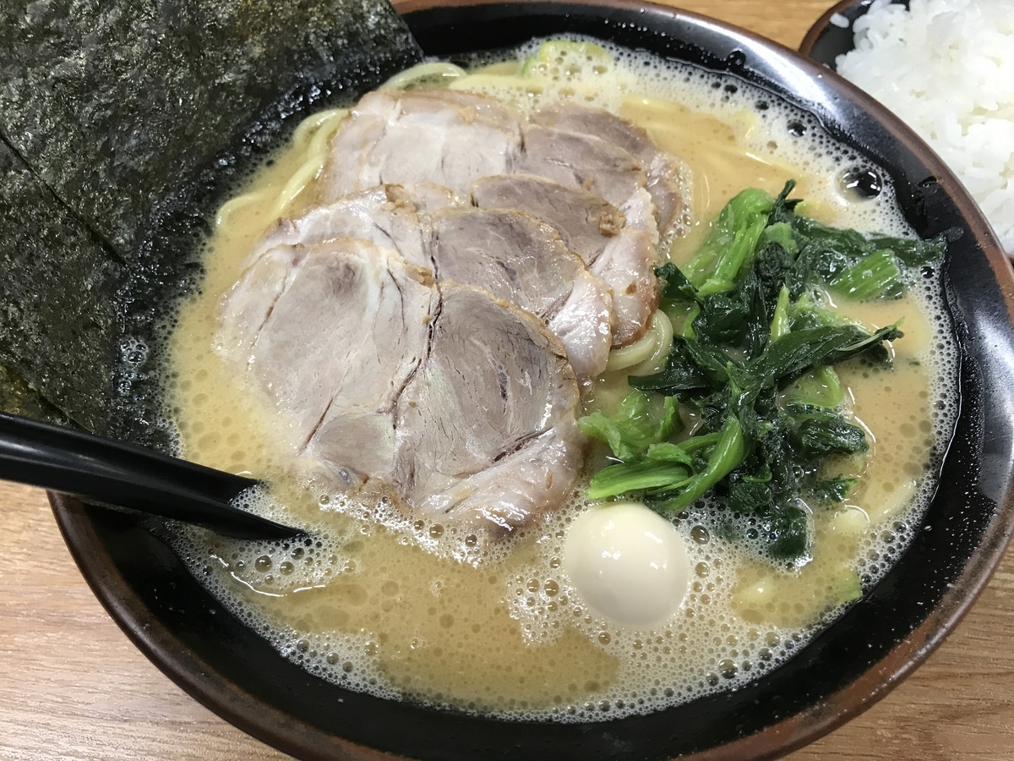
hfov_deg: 63.4
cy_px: 380
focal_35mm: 28
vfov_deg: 49.7
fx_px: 820
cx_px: 507
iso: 40
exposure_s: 1/20
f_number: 1.8
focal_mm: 3.99
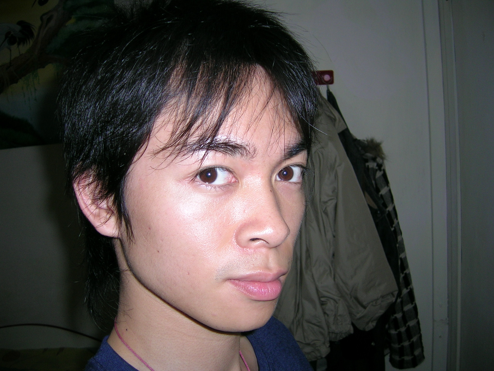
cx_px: 247
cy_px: 186
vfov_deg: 40.7
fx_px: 499
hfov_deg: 52.6
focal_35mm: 35
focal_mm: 5.4
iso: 50
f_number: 2.8
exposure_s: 1/60.1
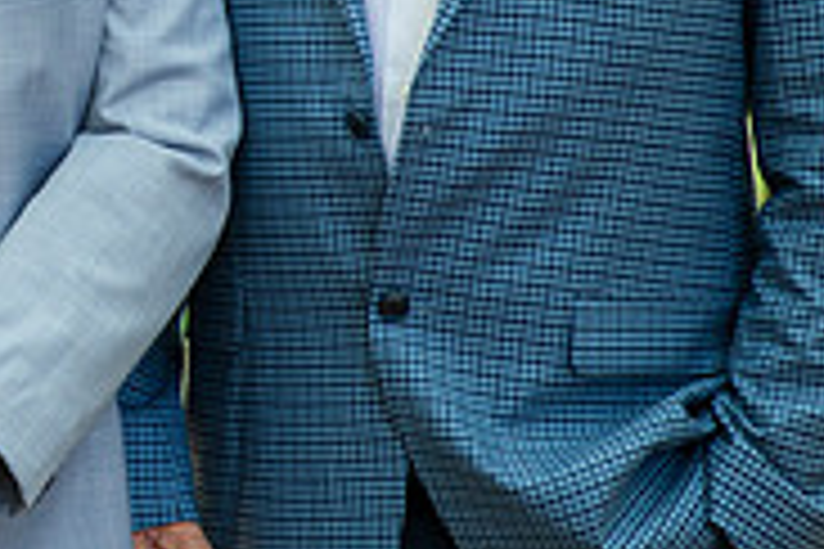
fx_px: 6225
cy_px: -88
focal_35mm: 272
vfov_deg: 5.0
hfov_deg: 7.5
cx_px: -329
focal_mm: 85
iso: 500
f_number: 2.8
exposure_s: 1/160
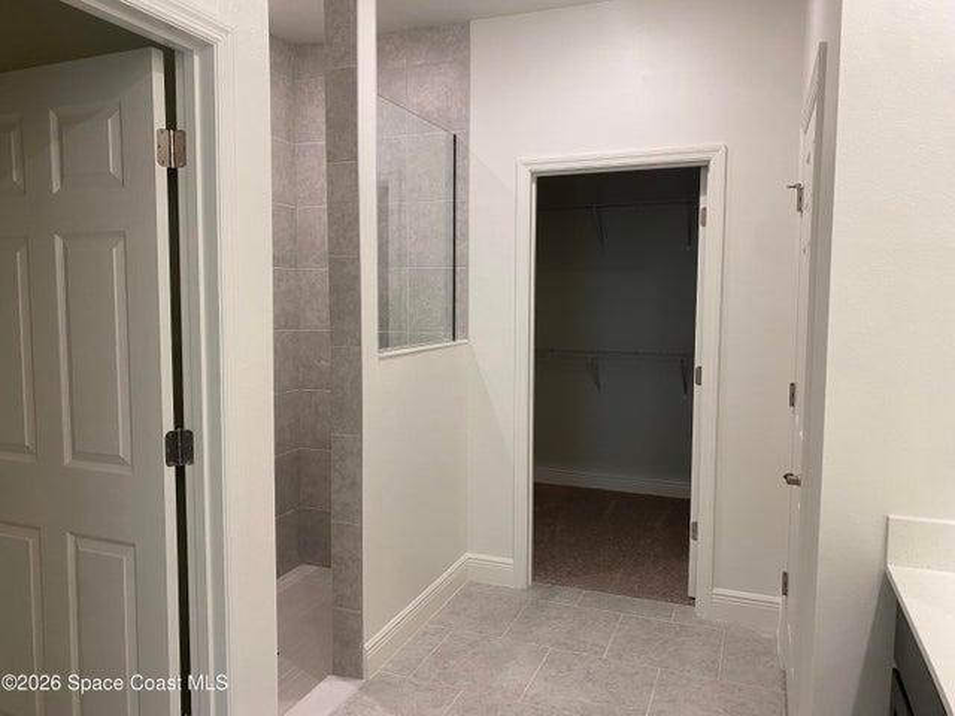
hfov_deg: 67.3
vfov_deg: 53.1
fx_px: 717
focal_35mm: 26
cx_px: 478
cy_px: 358
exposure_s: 1/60
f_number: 1.8
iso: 80
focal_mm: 4.25
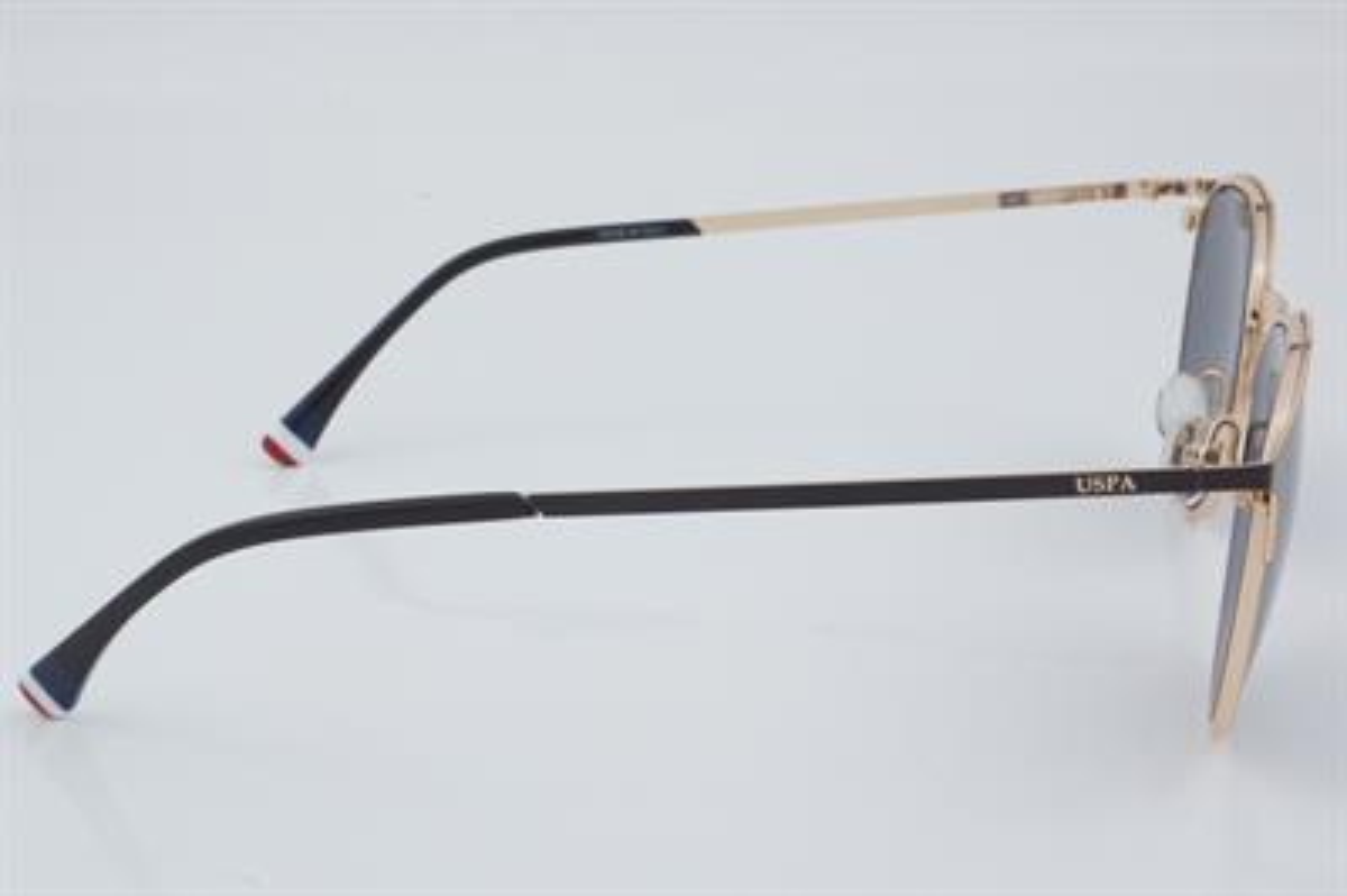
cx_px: 674
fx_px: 2804
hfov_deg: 27.0
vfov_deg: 18.2
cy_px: 448
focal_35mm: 75
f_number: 32
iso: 100
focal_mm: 50
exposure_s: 1/3
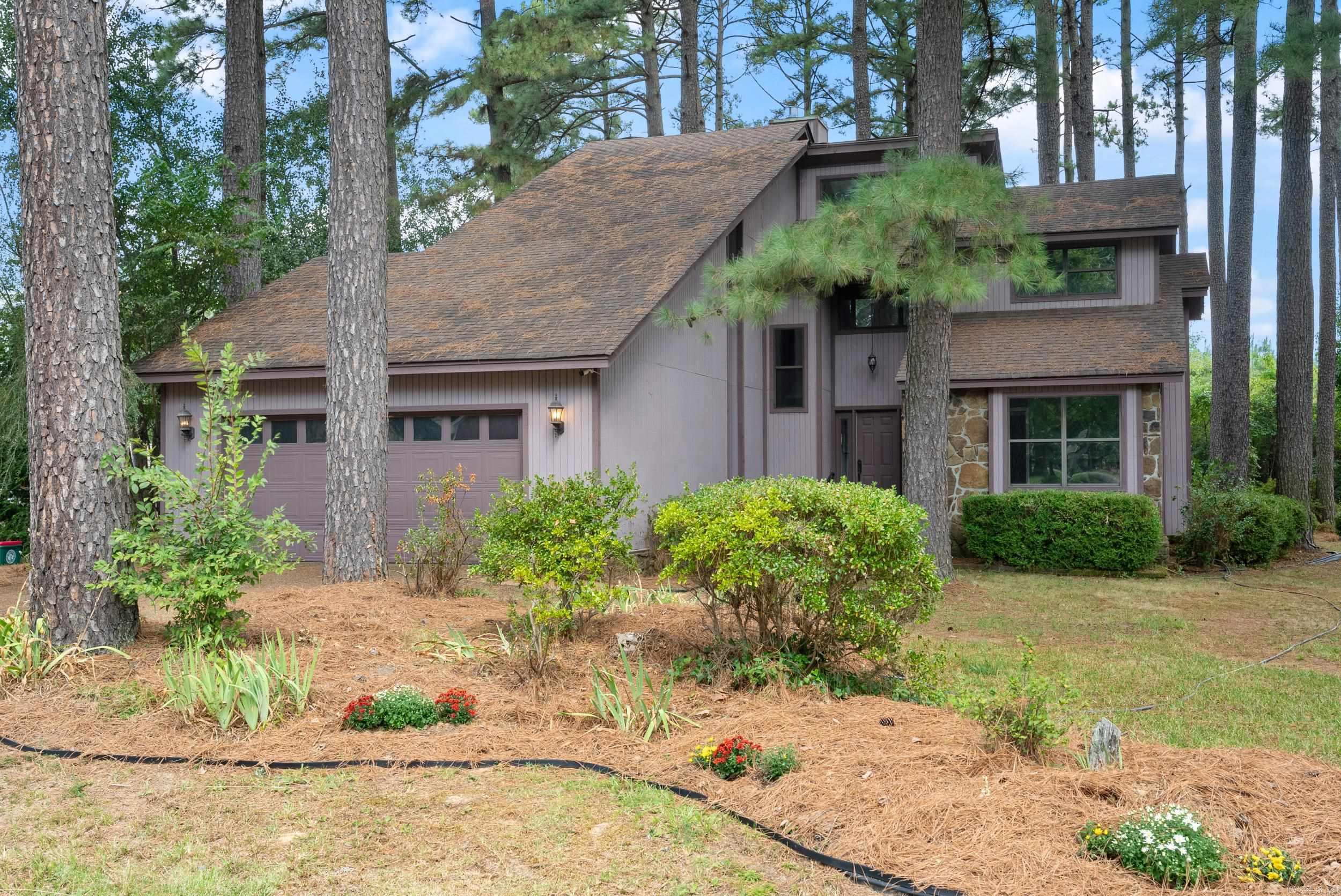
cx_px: 670
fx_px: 1304
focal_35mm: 35
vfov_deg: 37.9
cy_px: 448
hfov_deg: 54.4
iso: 640
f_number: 9
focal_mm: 35
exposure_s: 1/100
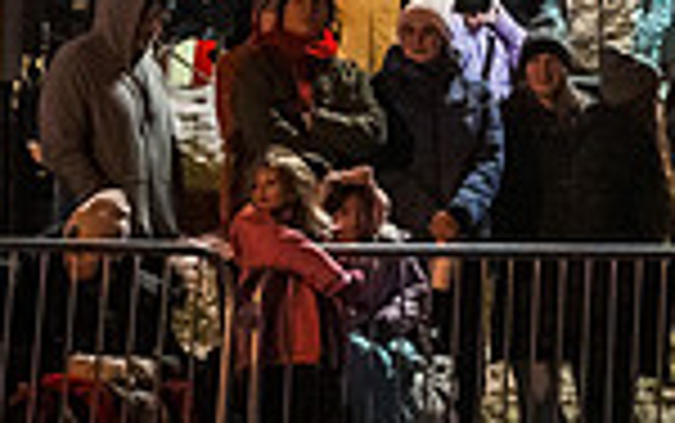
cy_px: -200
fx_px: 5578
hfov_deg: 6.9
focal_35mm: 303
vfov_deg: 4.3
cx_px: 891
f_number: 3.2
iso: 6400
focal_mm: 77
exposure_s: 1/250
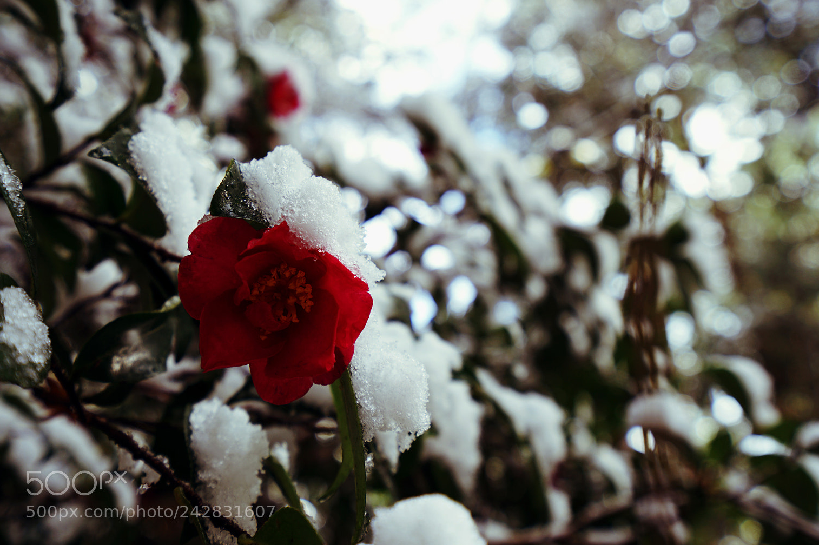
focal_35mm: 37
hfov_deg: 51.9
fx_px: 841
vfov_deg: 35.9
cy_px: 266
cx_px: 425
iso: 100
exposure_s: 1/60
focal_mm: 35
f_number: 5.6
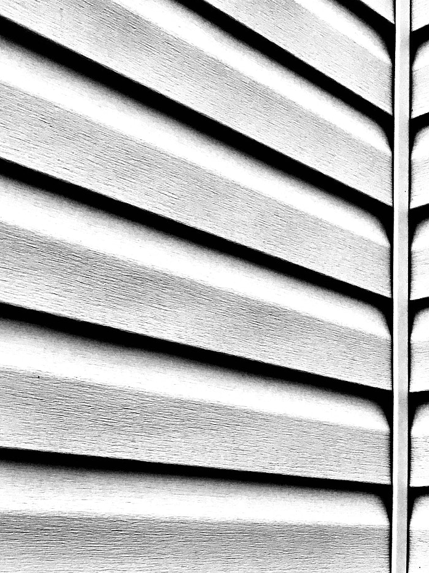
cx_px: 324
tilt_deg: +3.1
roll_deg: -0.7
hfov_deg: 28.7
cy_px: 481
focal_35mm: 50
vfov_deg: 36.5
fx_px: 826
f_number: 2.2
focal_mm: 4.15
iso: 40
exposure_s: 1/120
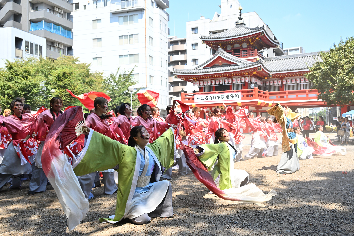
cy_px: 118
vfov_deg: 38.9
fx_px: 334
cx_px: 177
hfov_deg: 55.8
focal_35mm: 34
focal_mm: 34
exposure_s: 1/1600
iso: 500
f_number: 4
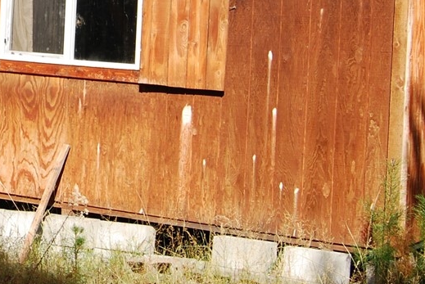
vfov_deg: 12.0
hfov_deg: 17.6
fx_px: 1331
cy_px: -36
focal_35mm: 113
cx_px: -25
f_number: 7.1
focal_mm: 23
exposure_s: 1/200
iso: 100
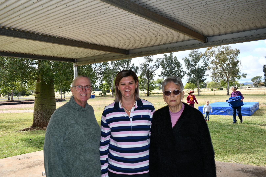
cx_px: 133
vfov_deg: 42.3
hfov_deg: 60.3
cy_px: 88
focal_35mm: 31
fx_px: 229
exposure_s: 1/250
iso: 100
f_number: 5.6
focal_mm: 21
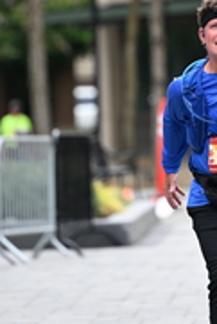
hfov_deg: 2.7
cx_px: 214
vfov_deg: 4.0
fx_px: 4665
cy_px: 54
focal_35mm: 517
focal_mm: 170
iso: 640
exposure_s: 1/2000
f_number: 2.8
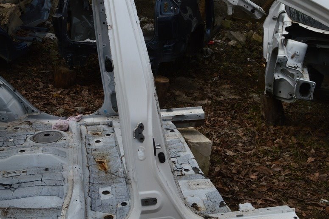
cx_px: 122
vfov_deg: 29.4
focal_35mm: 46
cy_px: 104
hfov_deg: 42.7
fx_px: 417
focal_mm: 23
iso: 400
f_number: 10
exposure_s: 1/250
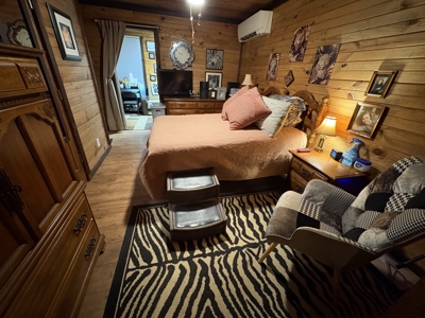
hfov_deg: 102.1
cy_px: 159
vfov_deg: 85.7
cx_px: 212
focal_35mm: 14
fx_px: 172
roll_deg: -3.6
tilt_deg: -26.7
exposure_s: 1/40
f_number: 2.2
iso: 800
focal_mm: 2.22
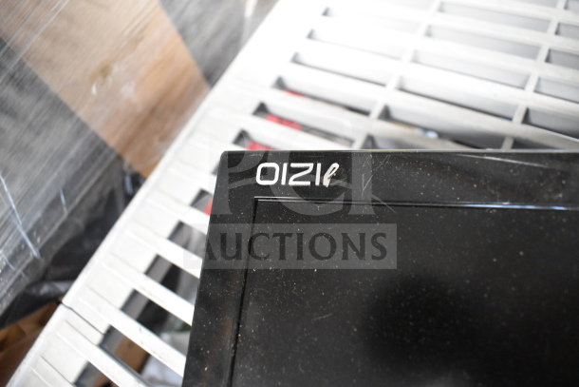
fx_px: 434
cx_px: 290
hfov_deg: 67.4
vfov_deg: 48.0
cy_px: 194
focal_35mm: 27
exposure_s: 1/30
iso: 5000
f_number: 3.5
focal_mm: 18
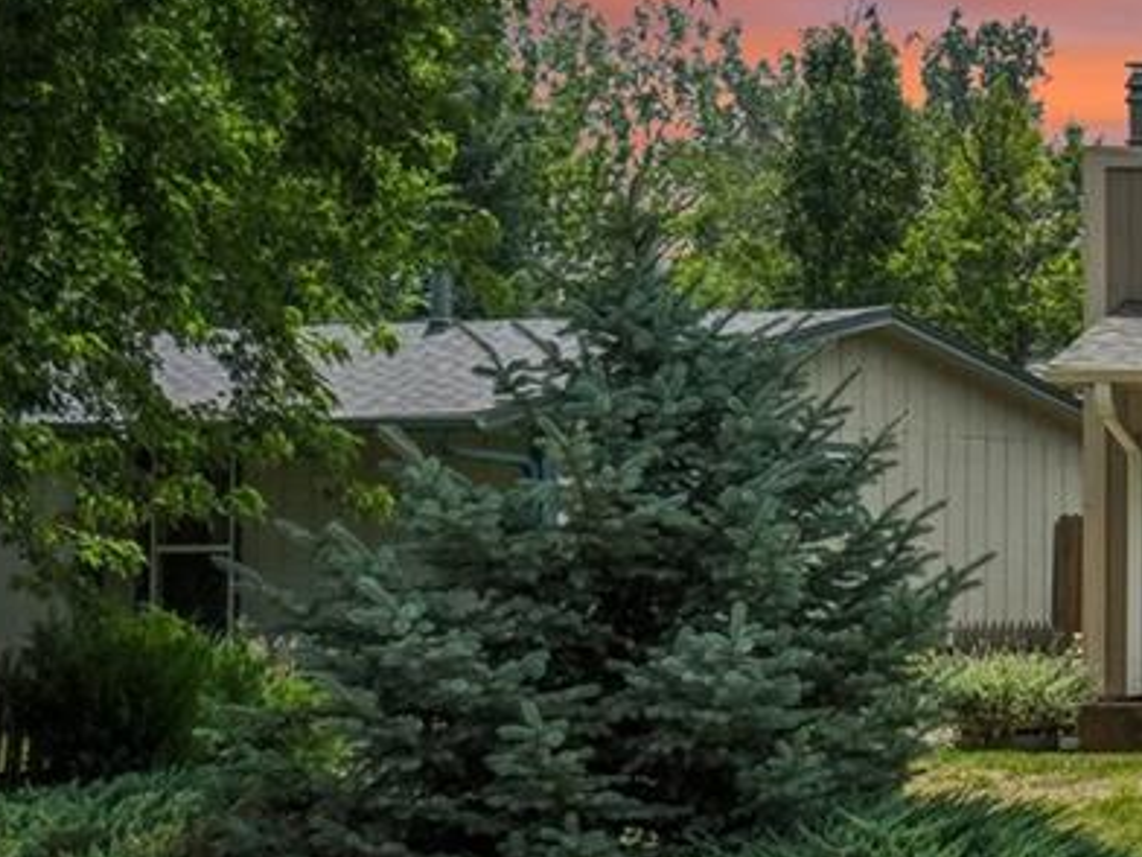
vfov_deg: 13.9
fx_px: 3497
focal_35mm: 106
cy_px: 554
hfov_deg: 15.4
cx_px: 2197
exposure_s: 1/1600
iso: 400
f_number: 8
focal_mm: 18
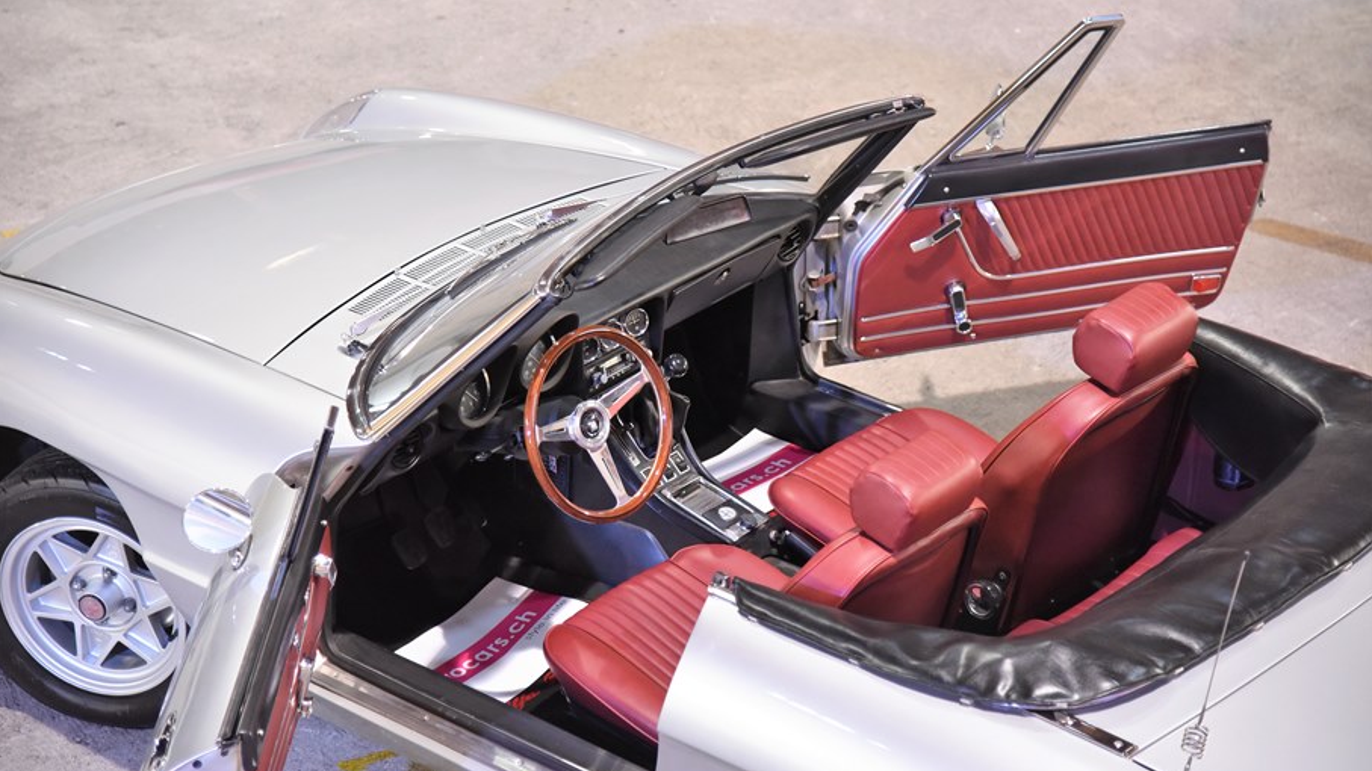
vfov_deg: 12.1
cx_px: 684
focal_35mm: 100
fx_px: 3638
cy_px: 358
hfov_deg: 21.4
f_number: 4
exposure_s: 1/60
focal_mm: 95
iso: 2800
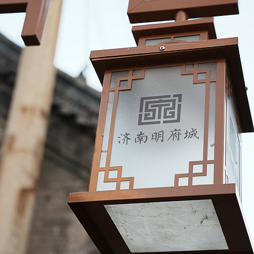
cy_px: 138
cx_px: 139
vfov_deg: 20.1
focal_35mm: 86
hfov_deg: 20.1
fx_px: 716
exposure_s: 1/100
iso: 125
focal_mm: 56.2
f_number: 2.8
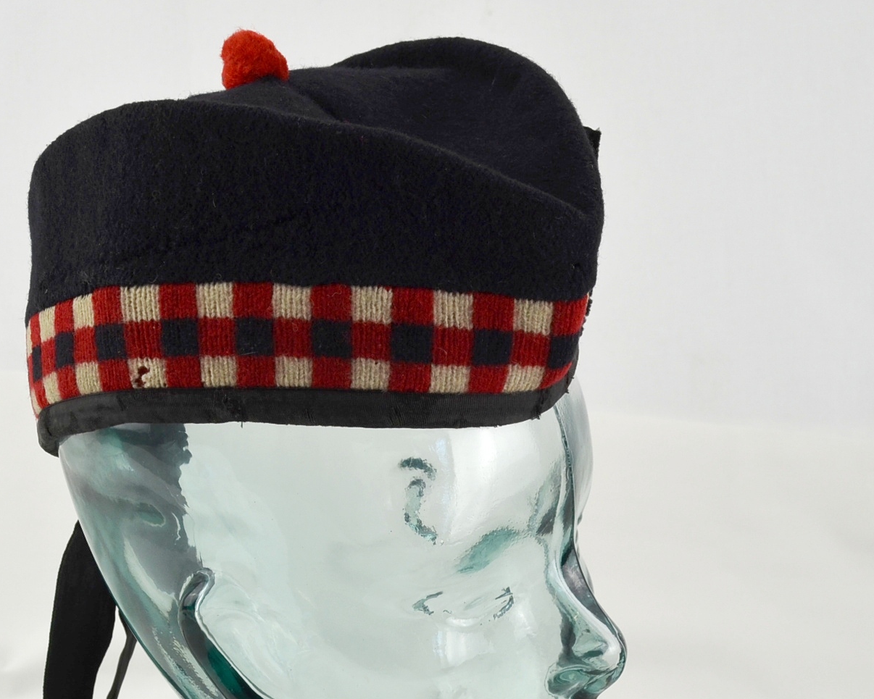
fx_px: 2301
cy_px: 504
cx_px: 270
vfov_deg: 17.2
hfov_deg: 21.4
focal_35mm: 89
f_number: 5.6
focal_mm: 31
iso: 280
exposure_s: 1/125
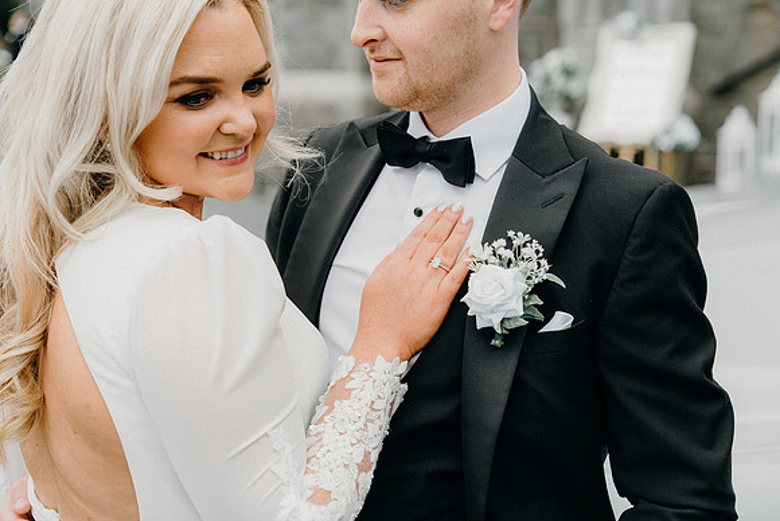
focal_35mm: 61
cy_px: 260
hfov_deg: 32.9
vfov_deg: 22.3
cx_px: 390
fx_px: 1322
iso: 125
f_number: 3.5
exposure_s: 1/200
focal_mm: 61
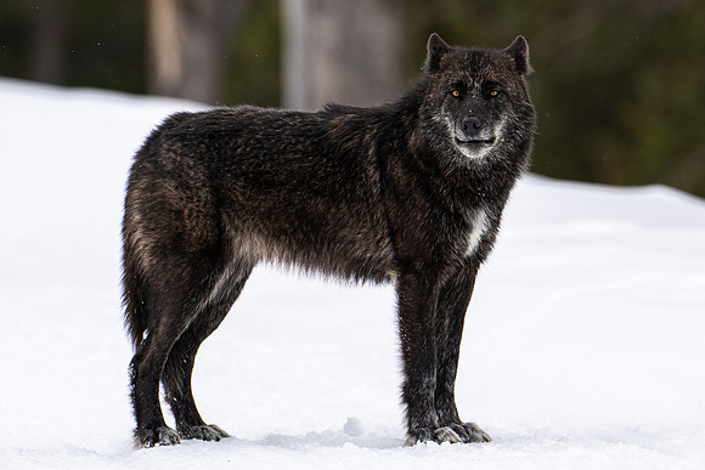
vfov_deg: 1.2
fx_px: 22882
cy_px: 209
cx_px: 494
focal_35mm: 1168
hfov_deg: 1.8
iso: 640
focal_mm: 600
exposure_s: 1/2000
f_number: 5
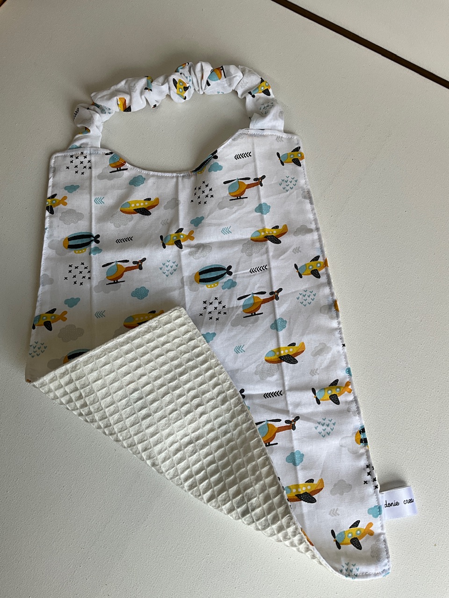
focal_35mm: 29
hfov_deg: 48.2
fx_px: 502
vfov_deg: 61.7
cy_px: 299
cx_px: 224
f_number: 1.8
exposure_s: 1/375
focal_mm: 3
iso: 25
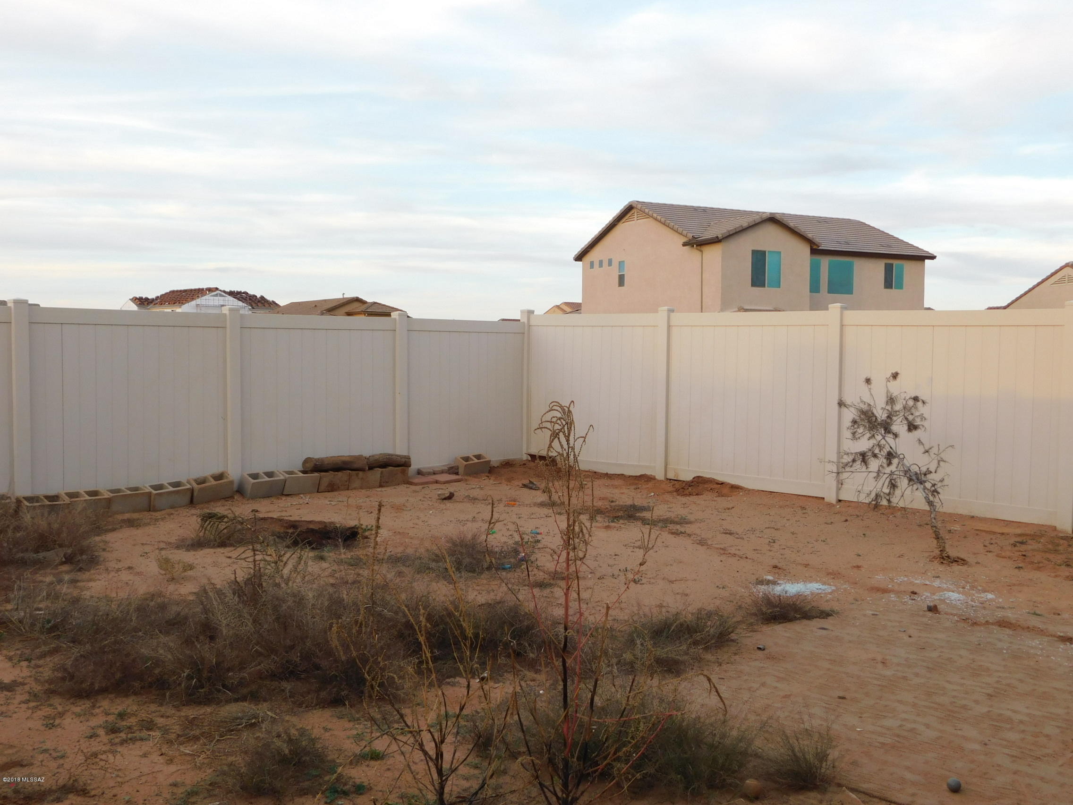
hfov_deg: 51.4
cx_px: 536
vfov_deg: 39.7
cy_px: 402
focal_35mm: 36
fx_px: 1116
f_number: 3.5
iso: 125
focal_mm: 6.3
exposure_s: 1/125
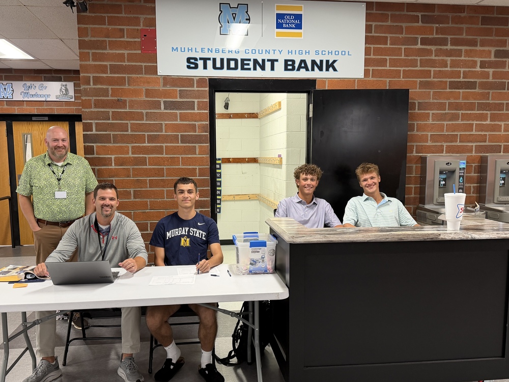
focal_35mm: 24
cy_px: 191
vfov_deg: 56.8
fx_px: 353
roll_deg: +0.7
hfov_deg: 71.6
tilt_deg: -6.5
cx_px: 254
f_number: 1.78
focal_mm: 6.76
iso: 250
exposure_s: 1/60
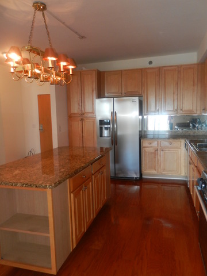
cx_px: 104
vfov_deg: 69.4
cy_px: 138
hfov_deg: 54.9
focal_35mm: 25
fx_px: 199
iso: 200
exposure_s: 1/30
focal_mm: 4.5
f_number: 3.5
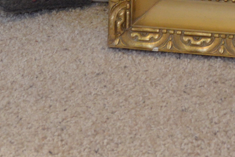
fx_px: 1267
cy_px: -299
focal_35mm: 194
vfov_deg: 6.5
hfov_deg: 10.5
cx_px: 266
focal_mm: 31
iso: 1600
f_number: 4.5
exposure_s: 1/60
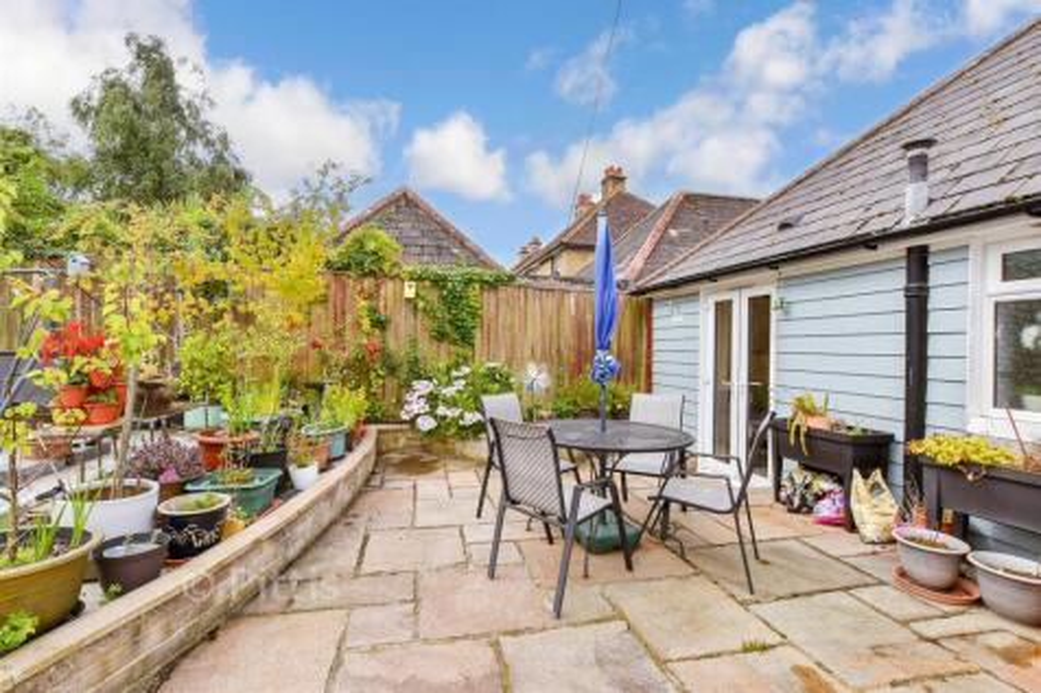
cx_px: 520
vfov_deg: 77.3
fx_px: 434
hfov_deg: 100.4
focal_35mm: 15
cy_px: 346
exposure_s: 1/160
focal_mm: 10
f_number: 8
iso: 160
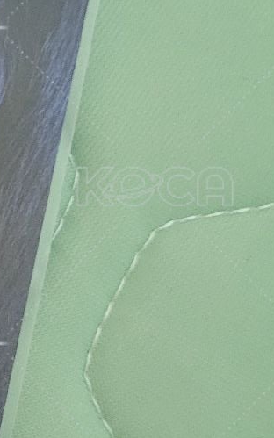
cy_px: 238
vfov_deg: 19.6
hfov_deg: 11.0
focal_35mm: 106
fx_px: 1266
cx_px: -319
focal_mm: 5.4
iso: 640
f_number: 1.8
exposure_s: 1/30
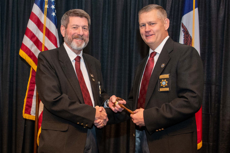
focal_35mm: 65
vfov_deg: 20.9
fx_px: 415
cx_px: 83
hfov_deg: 30.8
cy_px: 89
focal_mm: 28
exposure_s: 1/100
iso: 1250
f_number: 2.8
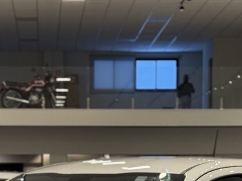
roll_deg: +0.1
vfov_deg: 8.9
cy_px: 284
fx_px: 1132
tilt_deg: -3.8
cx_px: 84
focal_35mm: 162
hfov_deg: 12.2
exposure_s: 1/60
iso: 125
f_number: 1.78
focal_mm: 6.76
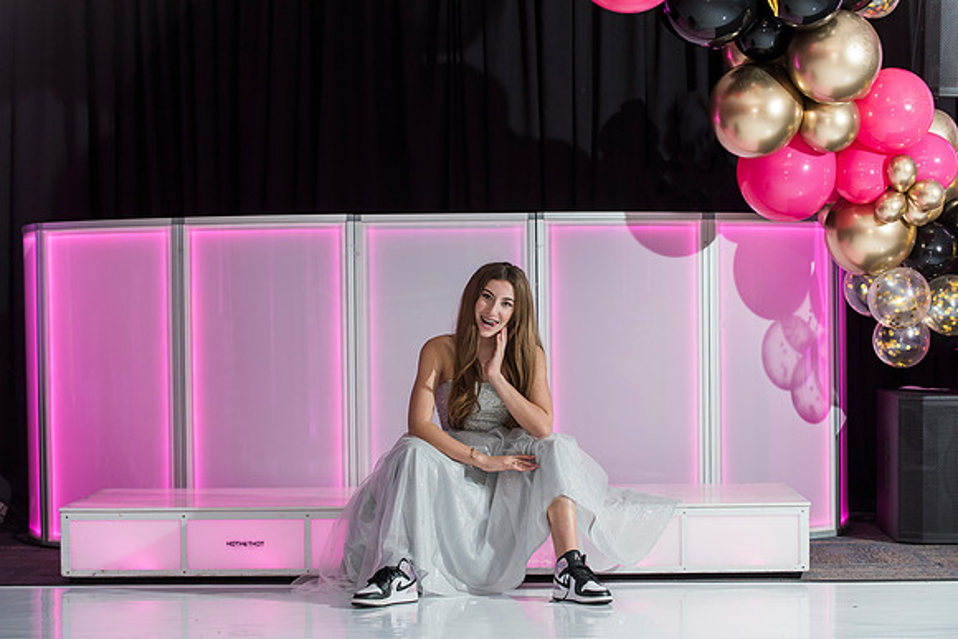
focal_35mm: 98
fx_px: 2605
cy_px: 324
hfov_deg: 20.8
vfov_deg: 14.0
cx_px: 490
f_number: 4
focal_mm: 95
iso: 800
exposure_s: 1/80
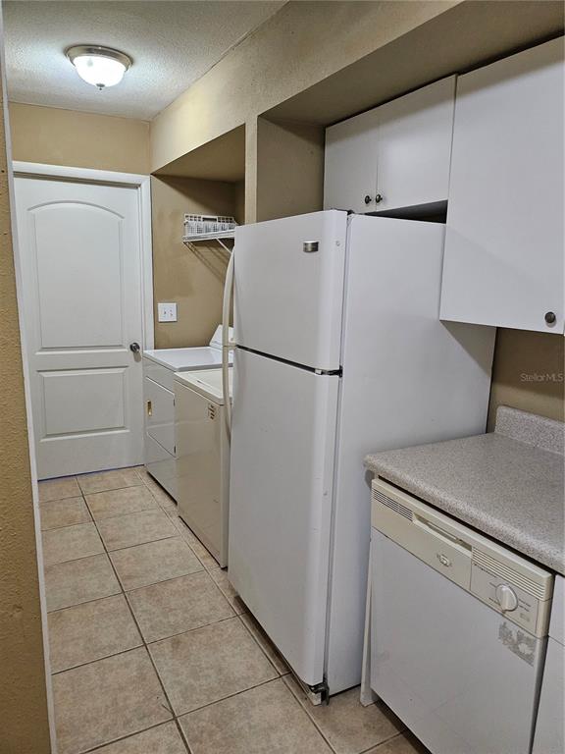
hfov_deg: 56.8
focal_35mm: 24
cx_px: 282
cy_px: 377
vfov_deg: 71.6
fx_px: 522
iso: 800
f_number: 1.8
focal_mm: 5
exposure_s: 1/120
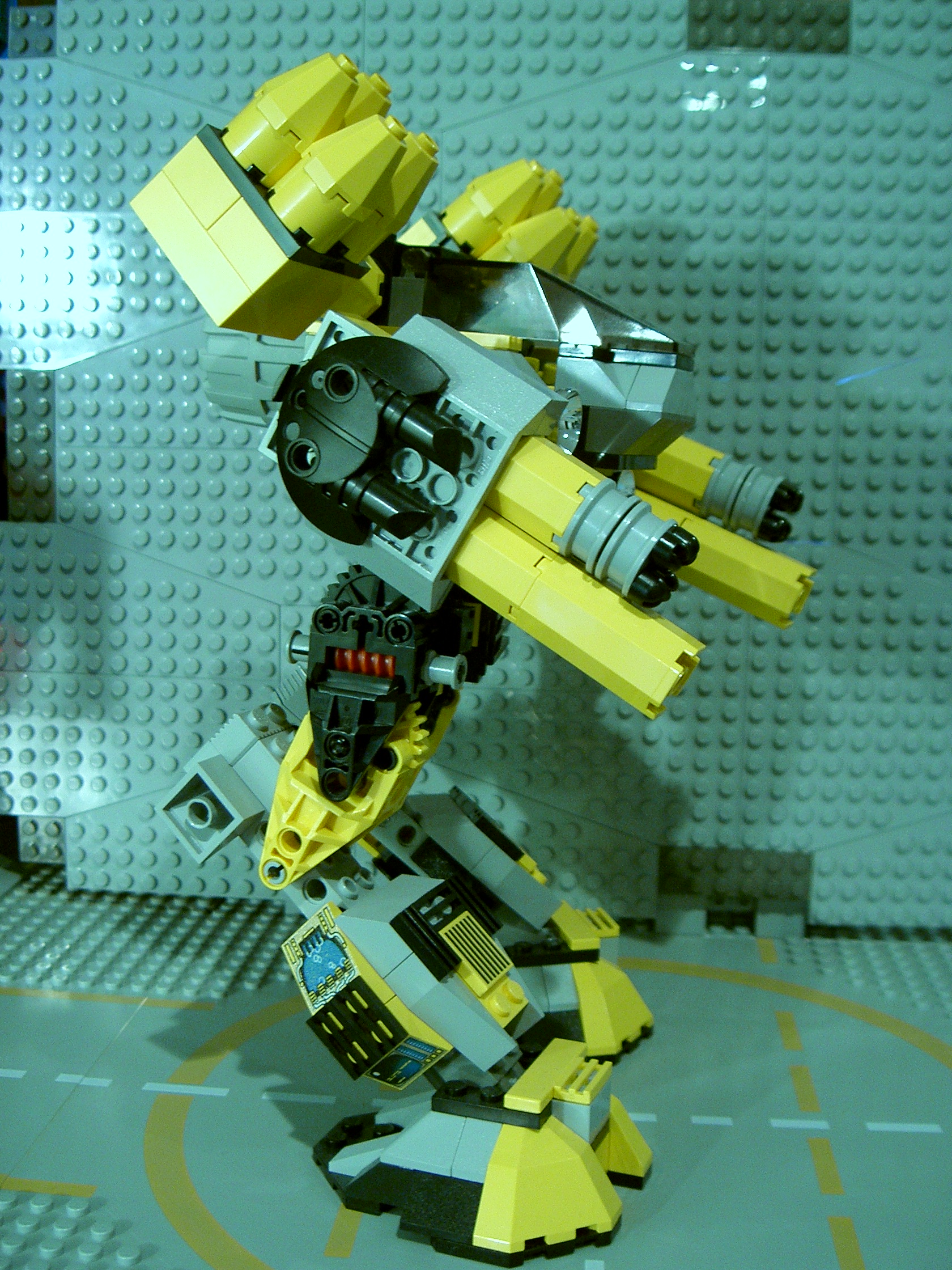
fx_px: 1430
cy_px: 635
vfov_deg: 47.9
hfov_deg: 36.8
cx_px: 476
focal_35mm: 39
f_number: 2.8
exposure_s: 1/8
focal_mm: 8
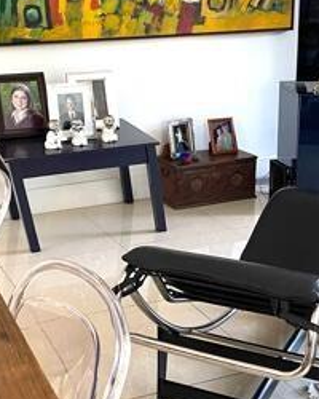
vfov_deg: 29.0
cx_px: 94
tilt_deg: -14.6
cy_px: 153
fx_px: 767
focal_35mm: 65
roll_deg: +1.4
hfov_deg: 23.3
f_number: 1.6
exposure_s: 1/60
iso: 400
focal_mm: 5.1
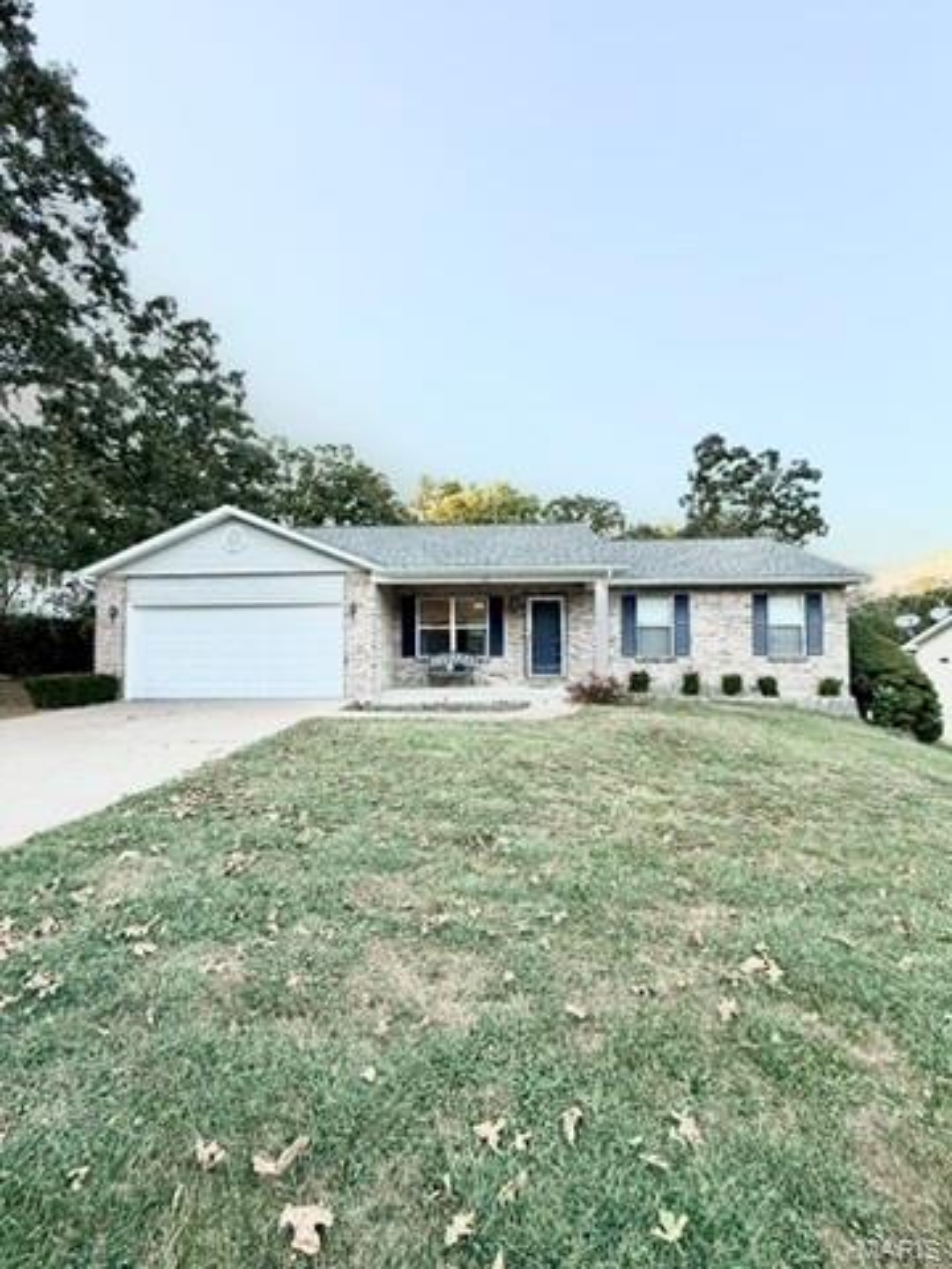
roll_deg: +0.3
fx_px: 513
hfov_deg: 85.7
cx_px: 476
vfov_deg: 102.1
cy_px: 634
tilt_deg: +2.3
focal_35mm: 14
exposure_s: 1/276
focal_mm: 2.22
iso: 50
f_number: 2.2
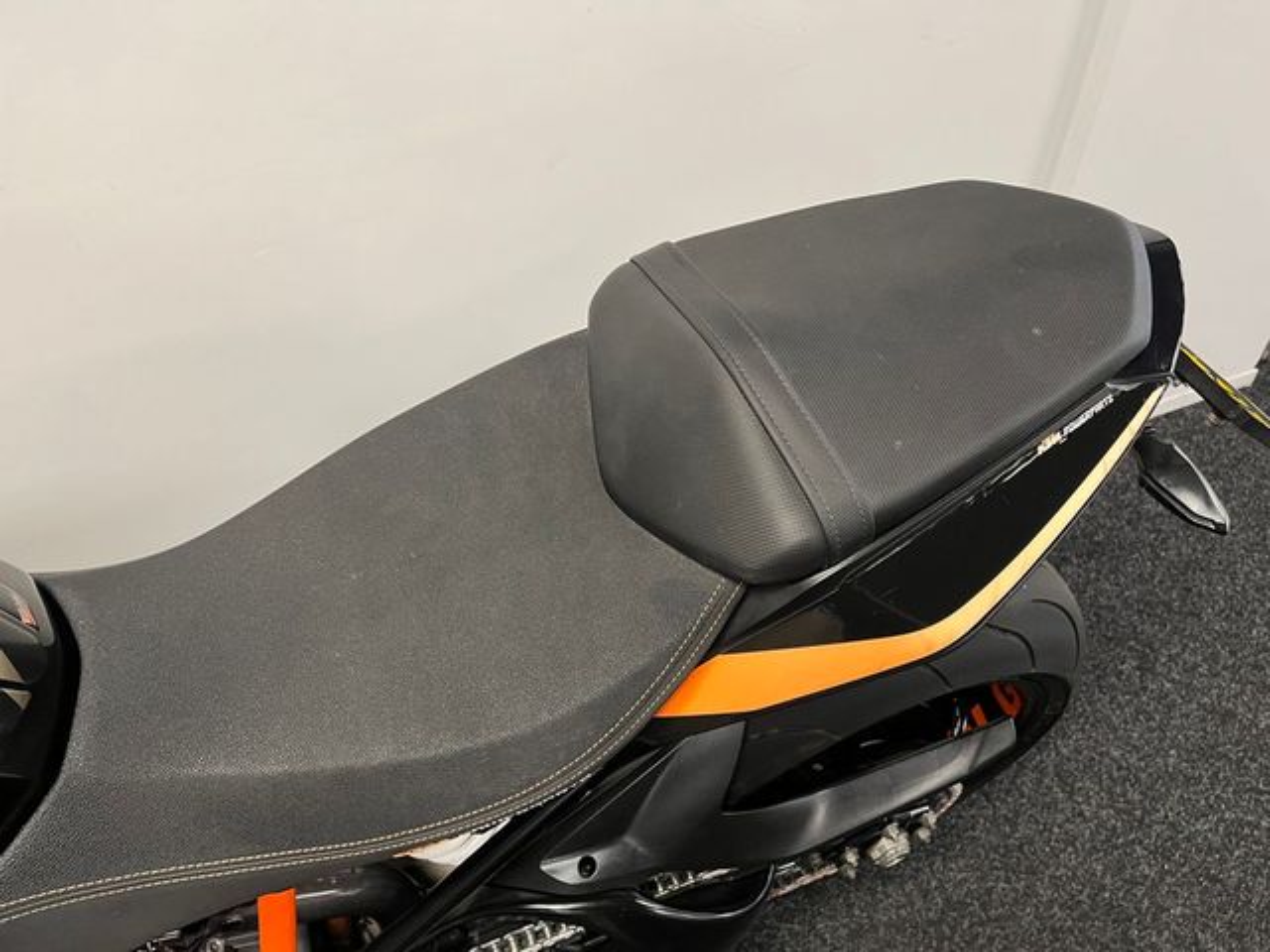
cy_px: 476
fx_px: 954
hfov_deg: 67.3
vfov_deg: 53.1
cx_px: 635
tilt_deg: -44.2
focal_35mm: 26
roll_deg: -0.5
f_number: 1.6
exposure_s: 1/50
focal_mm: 5.1
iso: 160
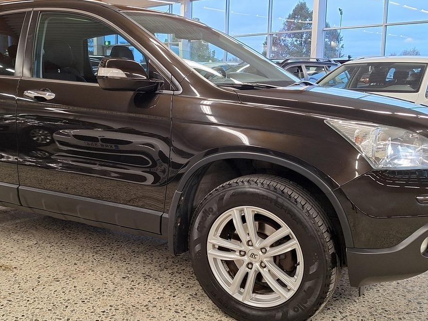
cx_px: 178
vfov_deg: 37.7
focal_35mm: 38
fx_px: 470
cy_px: 153
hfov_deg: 48.8
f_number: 1.8
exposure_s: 1/50
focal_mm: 5.54
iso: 80
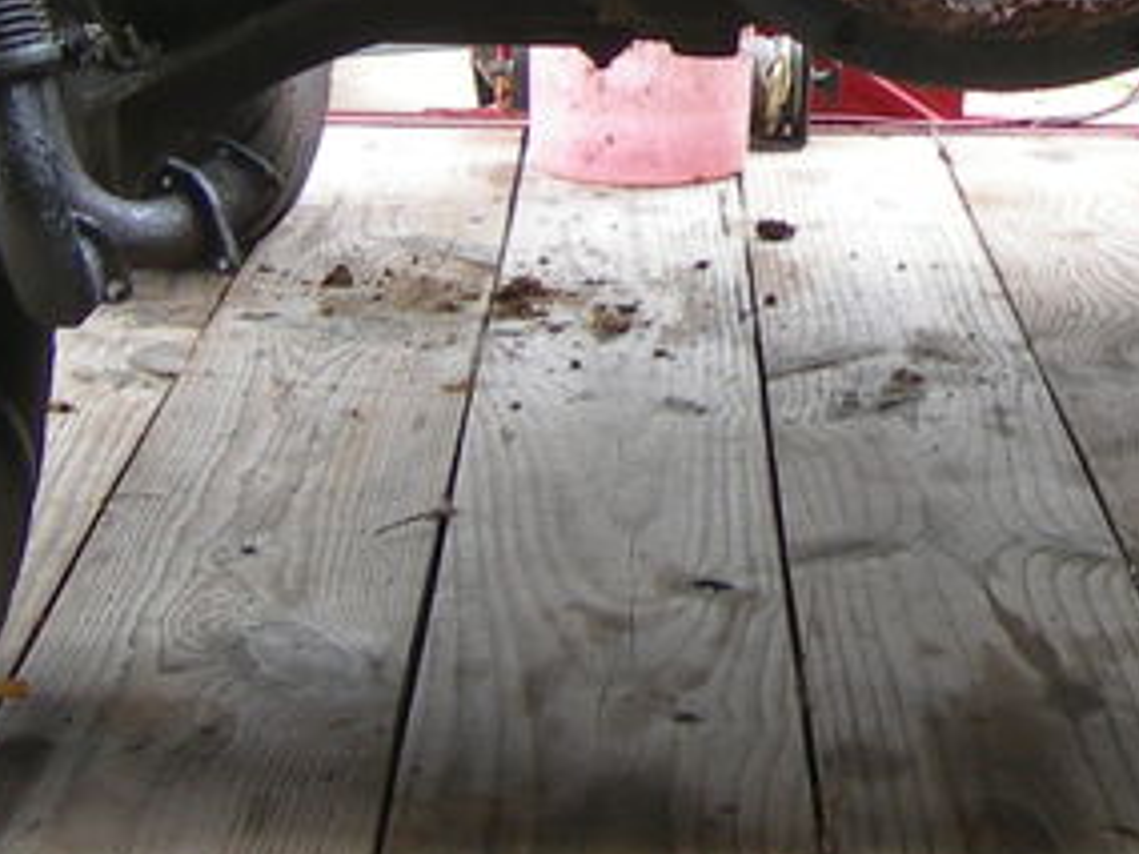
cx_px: 1143
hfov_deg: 15.2
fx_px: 4179
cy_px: -162
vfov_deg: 11.4
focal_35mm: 127
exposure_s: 1/47.7
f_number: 2.8
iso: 50
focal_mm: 7.8
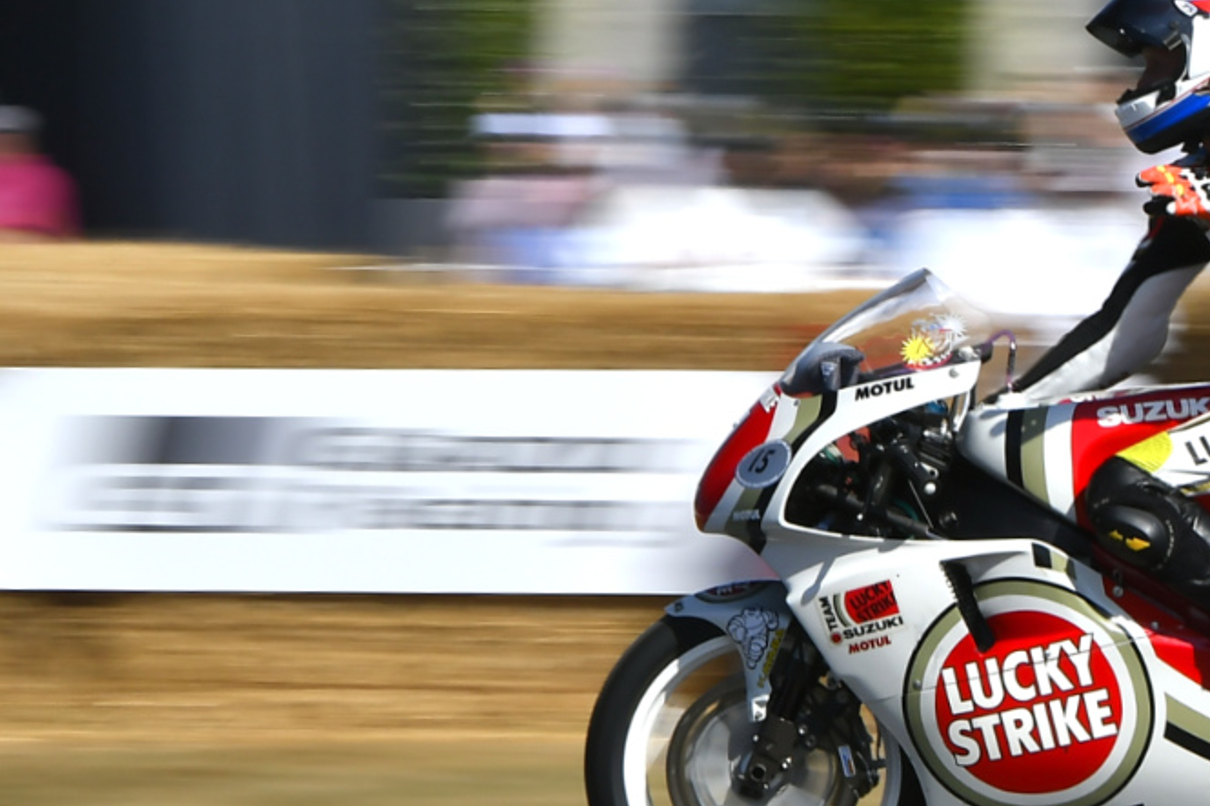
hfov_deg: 6.5
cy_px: -65
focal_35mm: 316
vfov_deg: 4.3
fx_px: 10618
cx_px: 728
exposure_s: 1/60
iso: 100
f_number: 14
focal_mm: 70
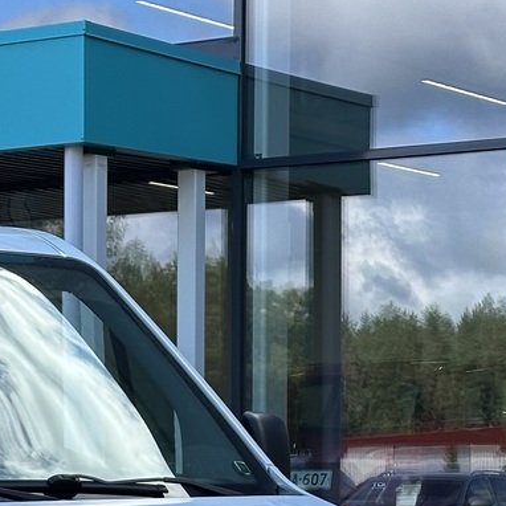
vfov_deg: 10.8
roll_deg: -0.2
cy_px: 562
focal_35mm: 160
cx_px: -95
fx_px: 2646
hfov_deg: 10.7
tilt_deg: -1.0
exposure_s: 1/1095
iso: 64
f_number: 1.78
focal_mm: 6.86
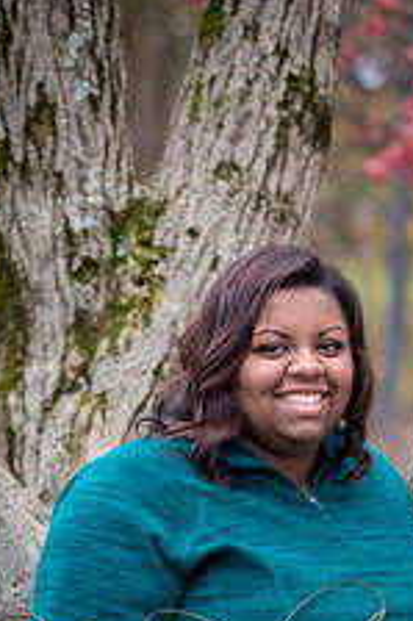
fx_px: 3119
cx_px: 247
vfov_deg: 11.3
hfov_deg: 7.6
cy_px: 593
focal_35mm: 181
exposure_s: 1/40
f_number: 2.8
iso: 800
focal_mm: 90
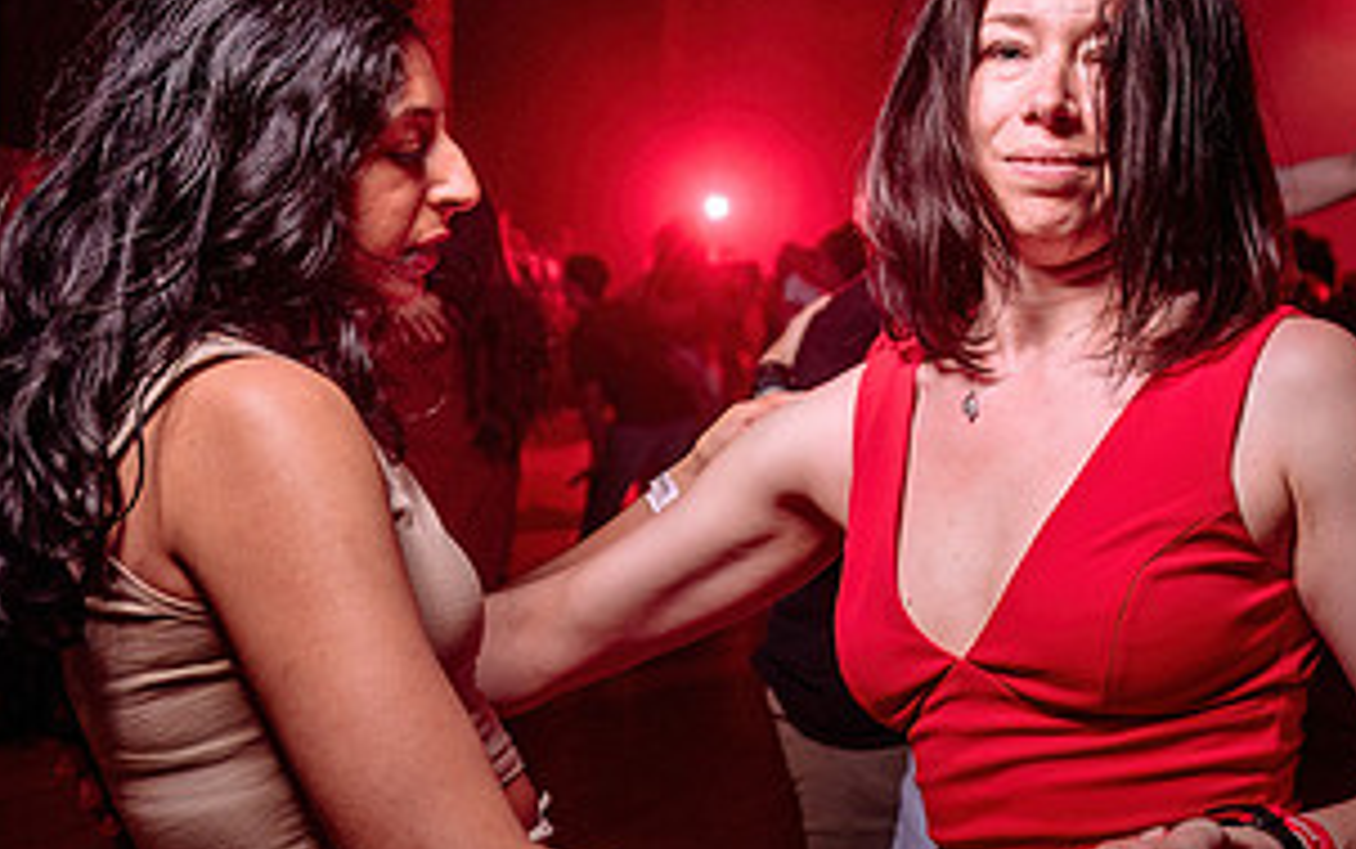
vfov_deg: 24.0
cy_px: 389
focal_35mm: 54
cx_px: 1007
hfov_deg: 36.7
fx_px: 1996
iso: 800
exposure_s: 1/60
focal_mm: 24
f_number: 2.8
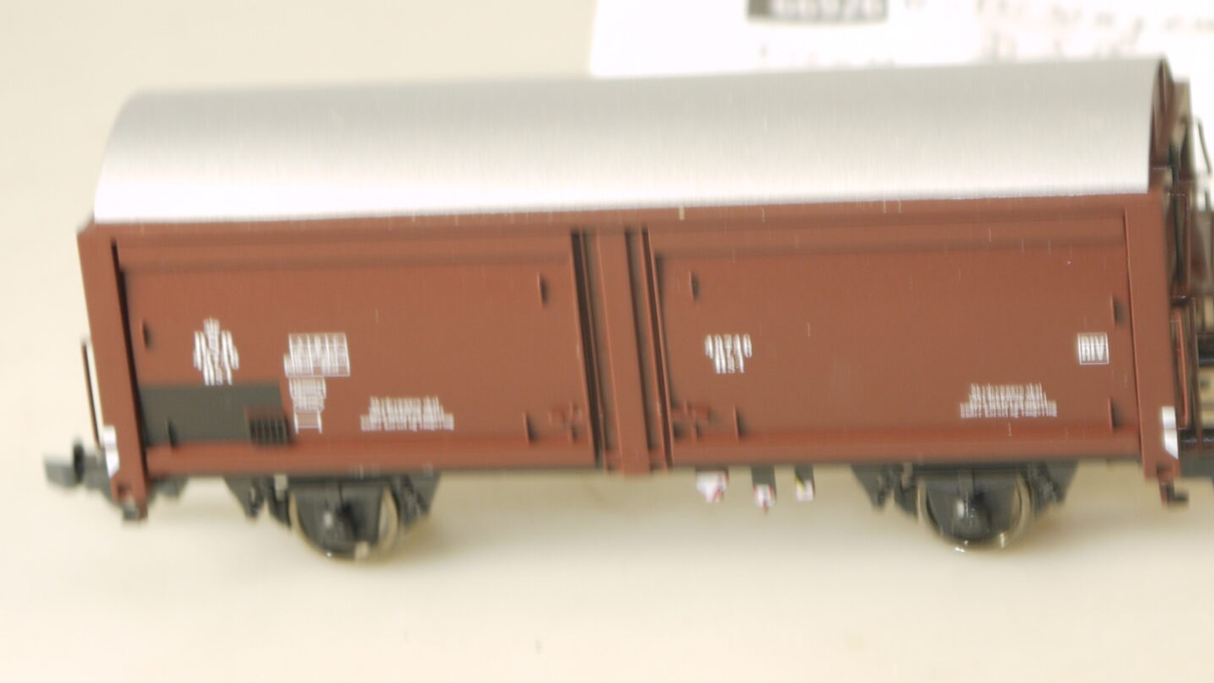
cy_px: 169
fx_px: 5086
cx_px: 682
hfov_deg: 13.6
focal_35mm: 158
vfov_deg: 7.7
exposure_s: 1/13
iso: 100
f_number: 5.3
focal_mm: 36
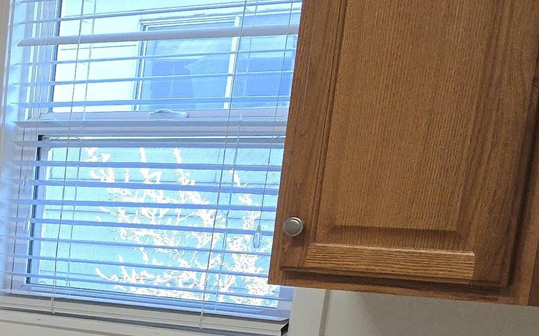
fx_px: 1234
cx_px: -375
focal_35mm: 84
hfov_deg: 19.6
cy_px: 489
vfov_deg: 14.6
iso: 160
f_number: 1.7
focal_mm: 6.3
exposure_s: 1/120
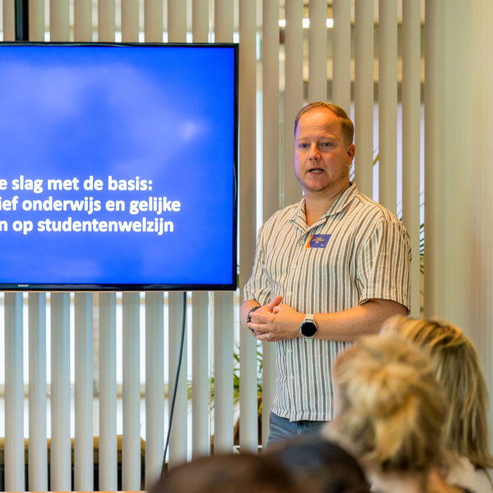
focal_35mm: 122
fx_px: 1966
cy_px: 246
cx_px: 143
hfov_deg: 14.3
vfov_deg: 14.3
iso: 4000
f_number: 2.8
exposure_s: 1/500
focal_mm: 94
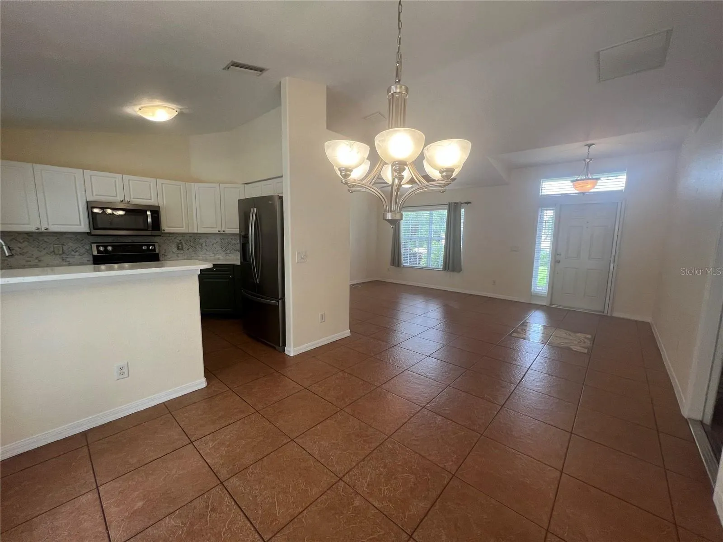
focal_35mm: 13
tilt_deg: -5.7
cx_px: 362
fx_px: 272
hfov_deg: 106.2
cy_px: 271
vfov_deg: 89.9
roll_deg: -1.3
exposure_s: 1/120
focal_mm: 1.57
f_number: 1.8
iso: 100
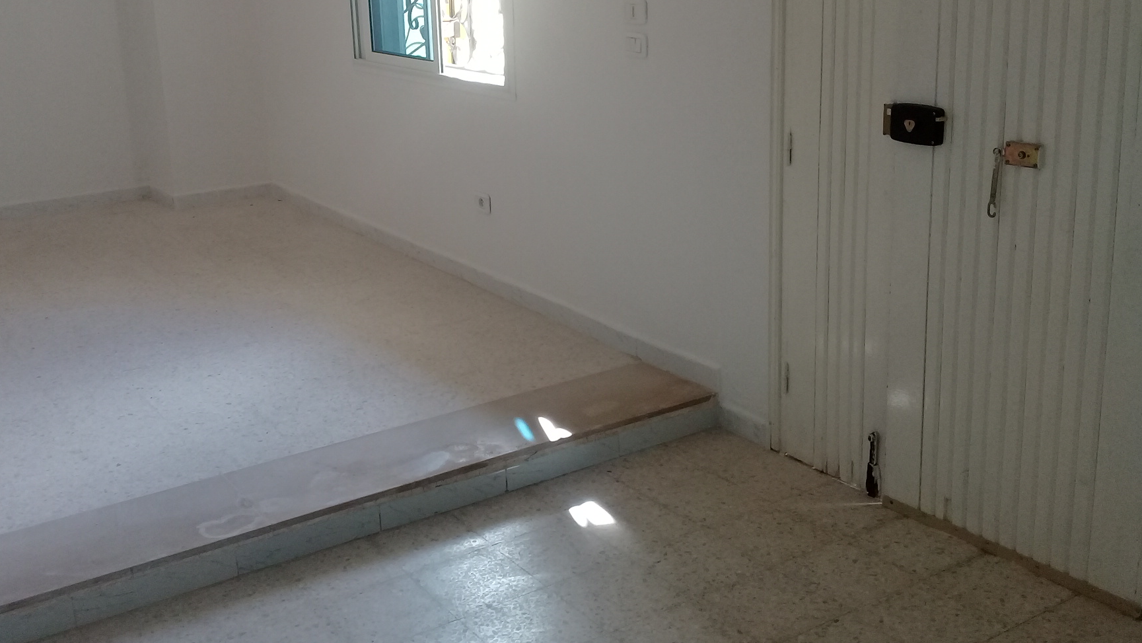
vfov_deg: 29.5
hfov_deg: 50.3
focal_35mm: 40
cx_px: 478
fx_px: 1211
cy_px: 224
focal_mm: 3.3
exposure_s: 1/50
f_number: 2.2
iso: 80
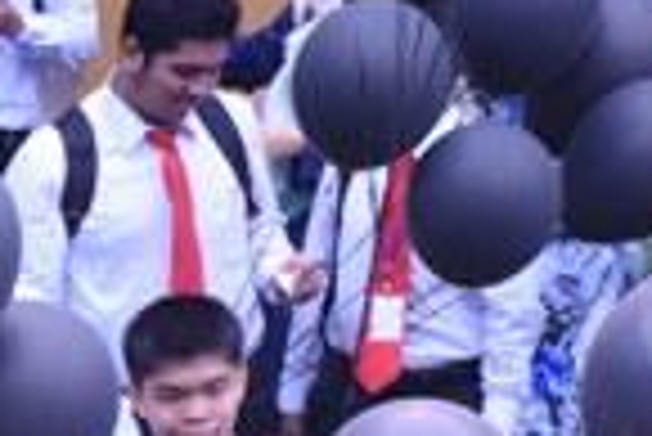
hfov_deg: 3.8
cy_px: 876
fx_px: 9626
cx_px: -648
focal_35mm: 531
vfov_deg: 2.6
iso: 400
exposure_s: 1/160
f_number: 10
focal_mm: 80
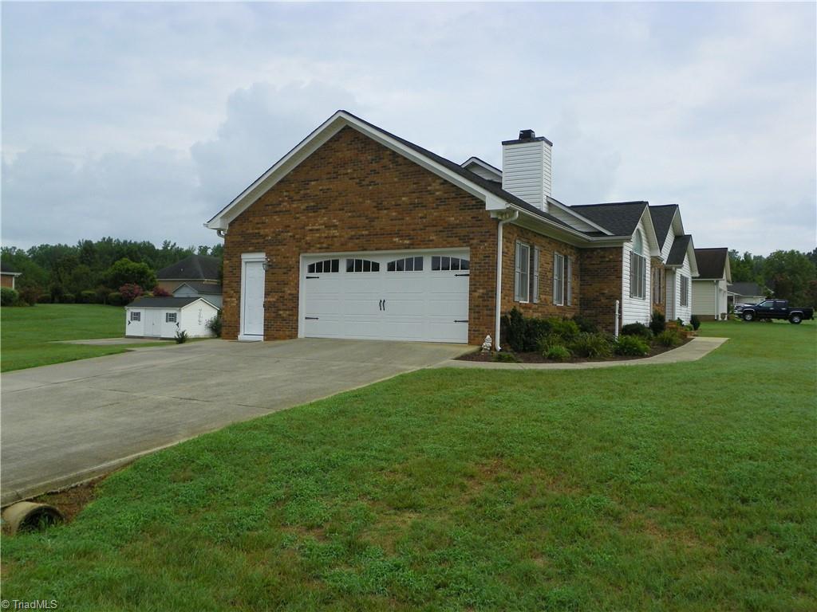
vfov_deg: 46.8
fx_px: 708
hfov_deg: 60.0
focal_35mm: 30
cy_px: 306
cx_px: 408
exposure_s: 1/250
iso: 64
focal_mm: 5.3
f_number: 4
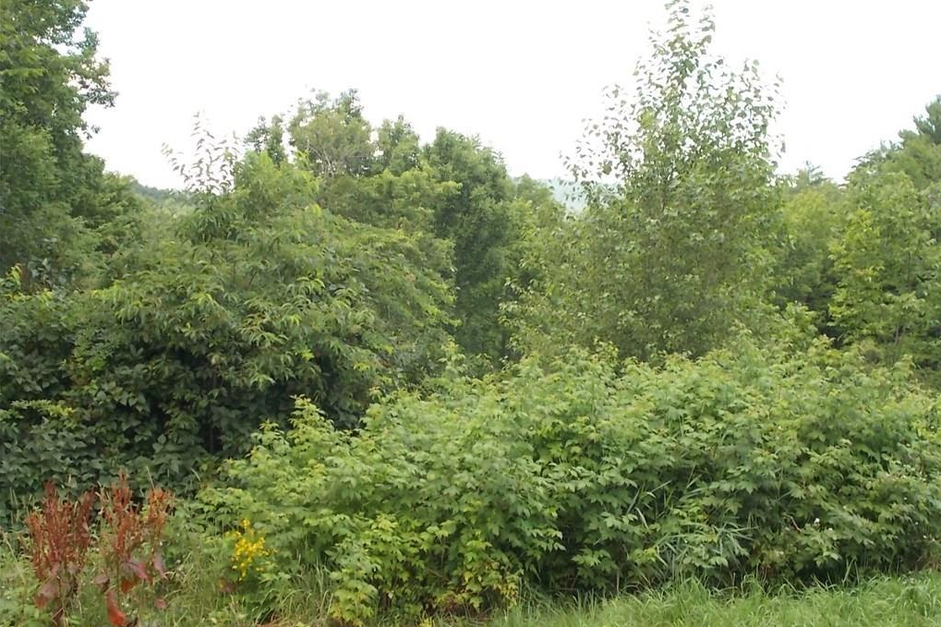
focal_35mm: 69
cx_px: 472
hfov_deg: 29.2
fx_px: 1803
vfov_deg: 19.7
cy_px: 282
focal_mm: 11.8
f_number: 5.3
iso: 80
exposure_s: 1/60
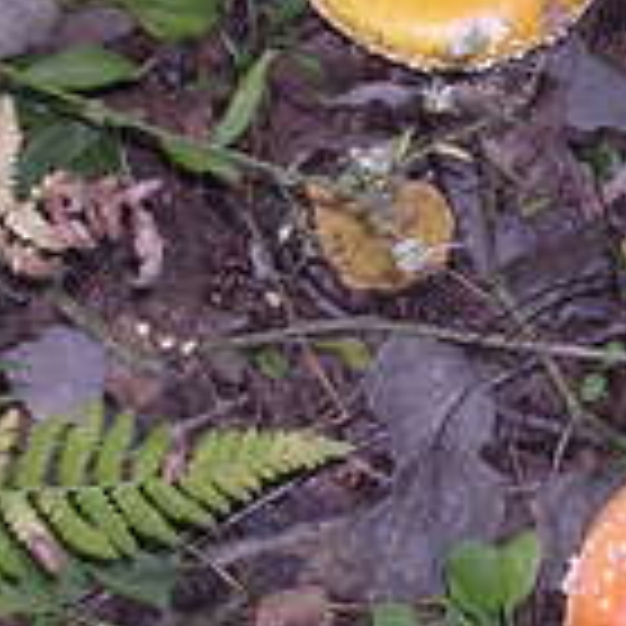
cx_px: 680
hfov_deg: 9.3
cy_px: 18
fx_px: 3826
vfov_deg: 9.3
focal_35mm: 187
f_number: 3
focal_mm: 7.1
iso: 100
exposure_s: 1/60.1
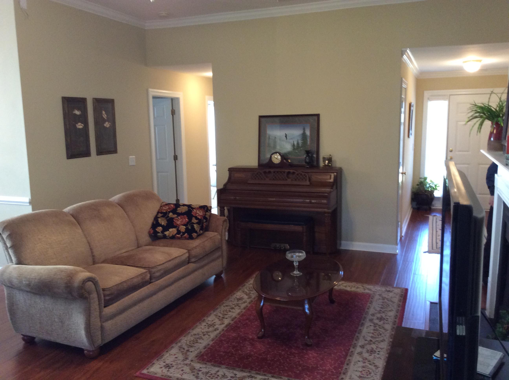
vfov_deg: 44.1
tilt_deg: -10.1
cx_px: 254
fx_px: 470
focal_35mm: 32
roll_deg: +1.8
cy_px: 190
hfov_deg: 56.9
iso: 125
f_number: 2.4
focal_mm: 3.3
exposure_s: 1/24
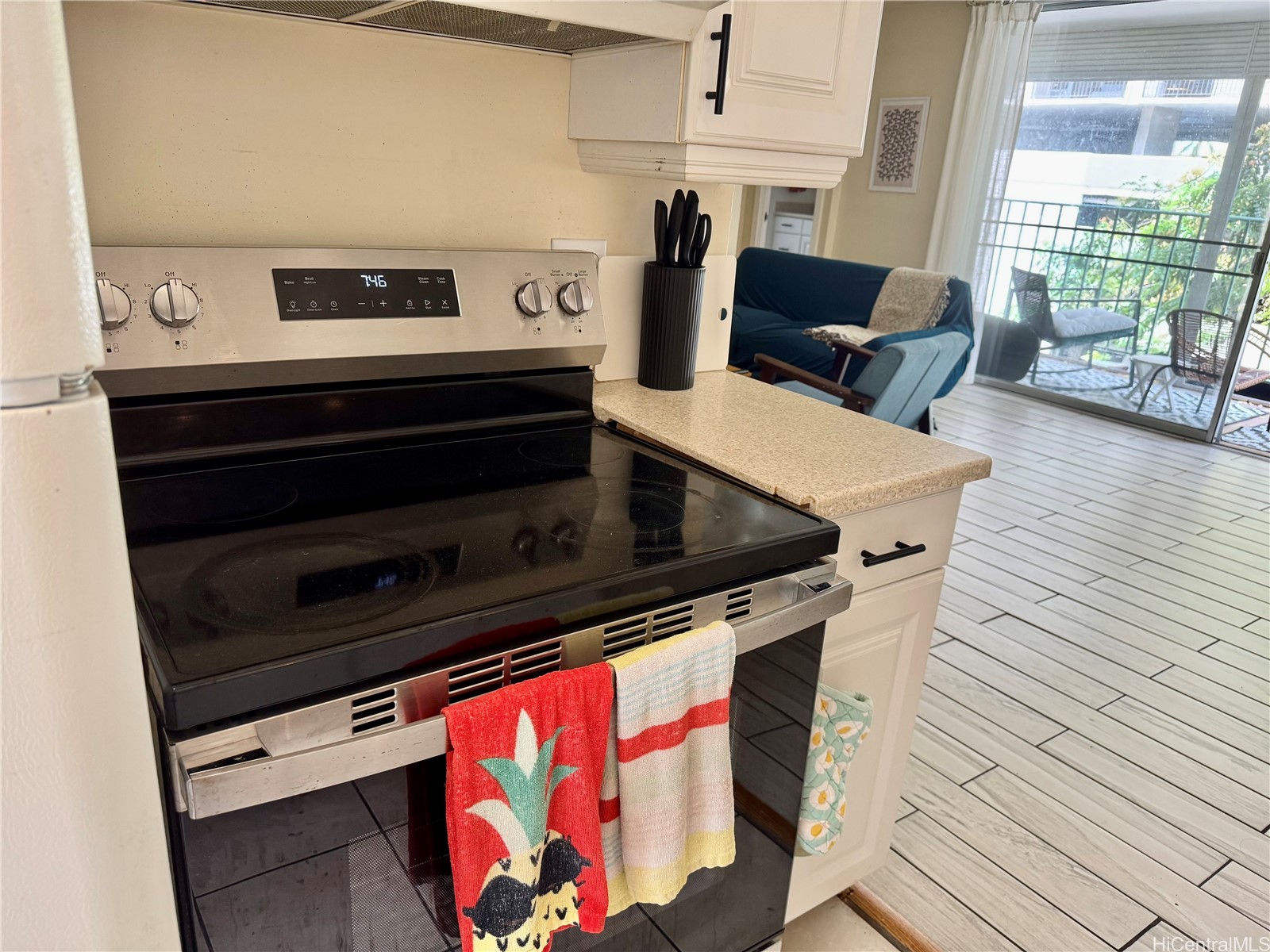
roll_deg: -4.2
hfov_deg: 71.6
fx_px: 881
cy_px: 476
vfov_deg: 56.8
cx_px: 635
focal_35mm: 24
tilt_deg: -20.1
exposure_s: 1/120
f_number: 1.78
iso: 200
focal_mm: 6.76
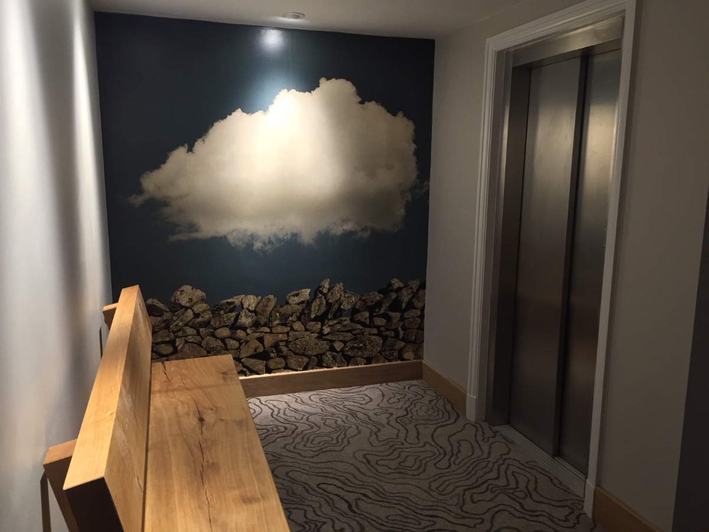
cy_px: 266
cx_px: 354
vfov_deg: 48.2
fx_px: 594
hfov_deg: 61.7
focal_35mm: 29
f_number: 2.2
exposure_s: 1/33
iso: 200
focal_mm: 4.15
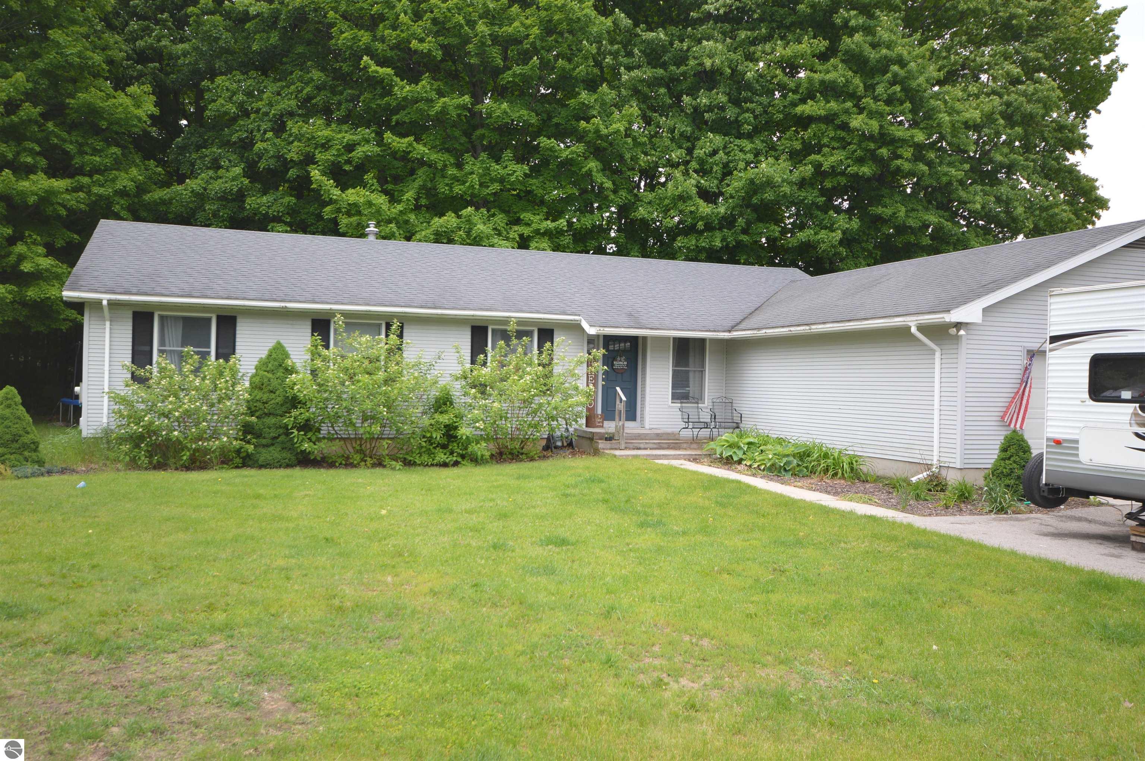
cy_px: 380
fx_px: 953
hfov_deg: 62.0
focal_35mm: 30
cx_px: 572
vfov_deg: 43.5
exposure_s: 1/125
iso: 160
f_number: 5.6
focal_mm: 20
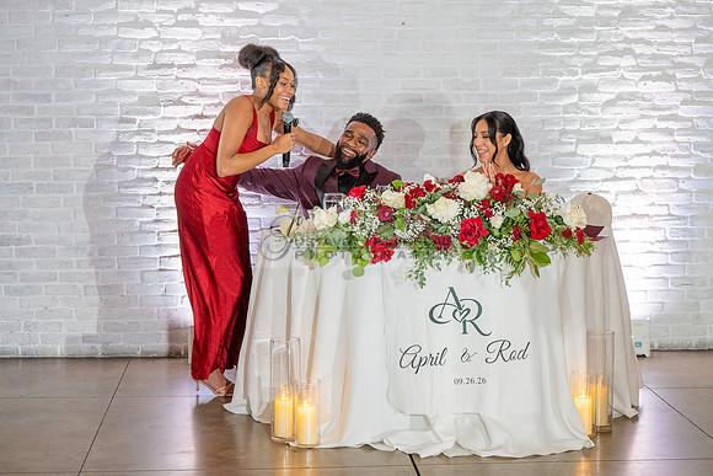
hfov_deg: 28.8
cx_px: 356
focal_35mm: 70
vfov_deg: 19.5
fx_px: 1387
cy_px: 238
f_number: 2.8
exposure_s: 1/320
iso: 1600
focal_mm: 70
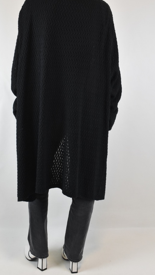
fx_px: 329
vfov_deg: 45.4
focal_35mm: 45
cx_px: 65
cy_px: 119
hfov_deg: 26.5
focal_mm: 24
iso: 1600
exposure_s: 1/30
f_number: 16
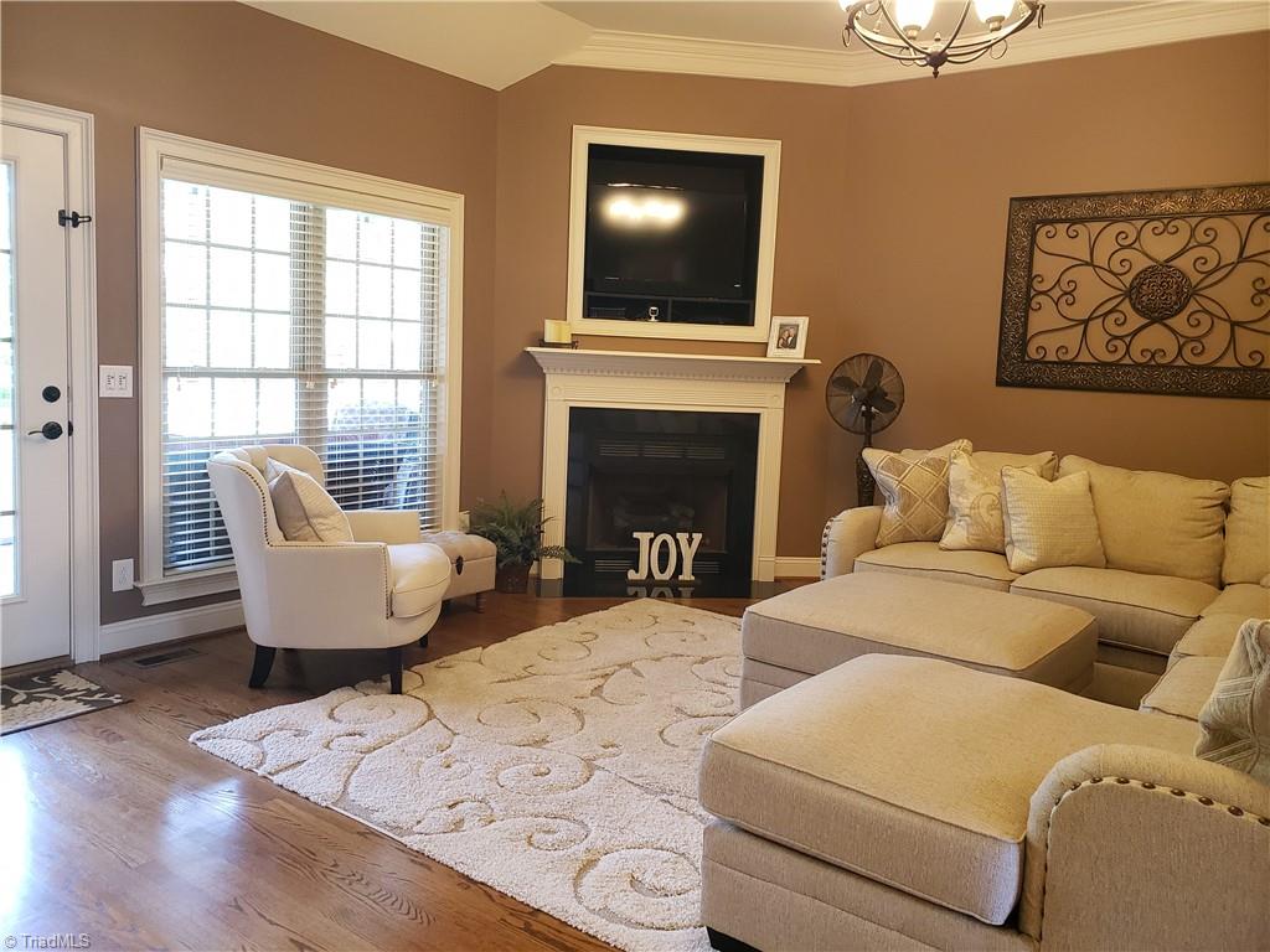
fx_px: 954
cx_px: 635
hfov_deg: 67.3
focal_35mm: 26
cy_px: 476
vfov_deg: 53.1
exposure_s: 1/60
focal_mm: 4.3
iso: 640
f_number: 2.4
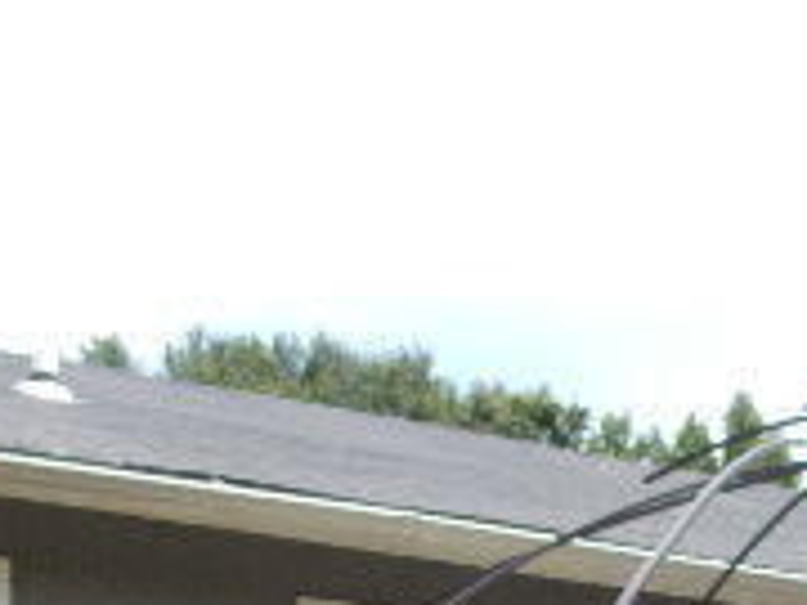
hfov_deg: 20.7
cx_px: 942
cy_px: 1013
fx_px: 2075
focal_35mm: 89
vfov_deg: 14.9
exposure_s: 1/640
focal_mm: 4.5
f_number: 3.7
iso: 125
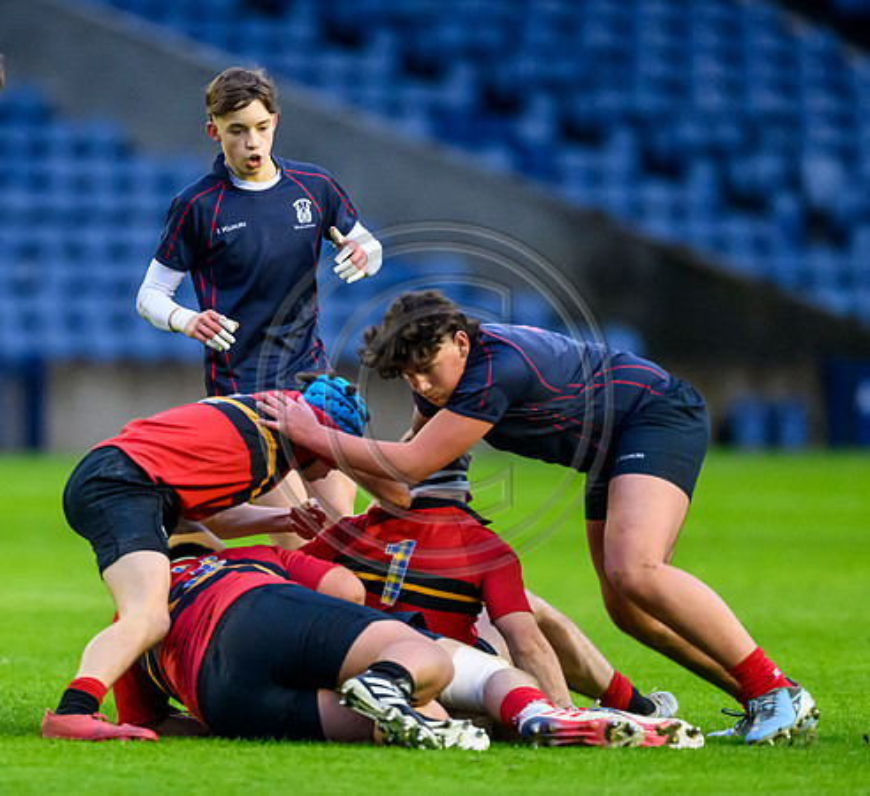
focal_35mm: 869
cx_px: 181
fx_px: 23673
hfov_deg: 2.1
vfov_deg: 1.9
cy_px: 463
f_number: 4
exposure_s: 1/1250
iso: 8000
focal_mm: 560
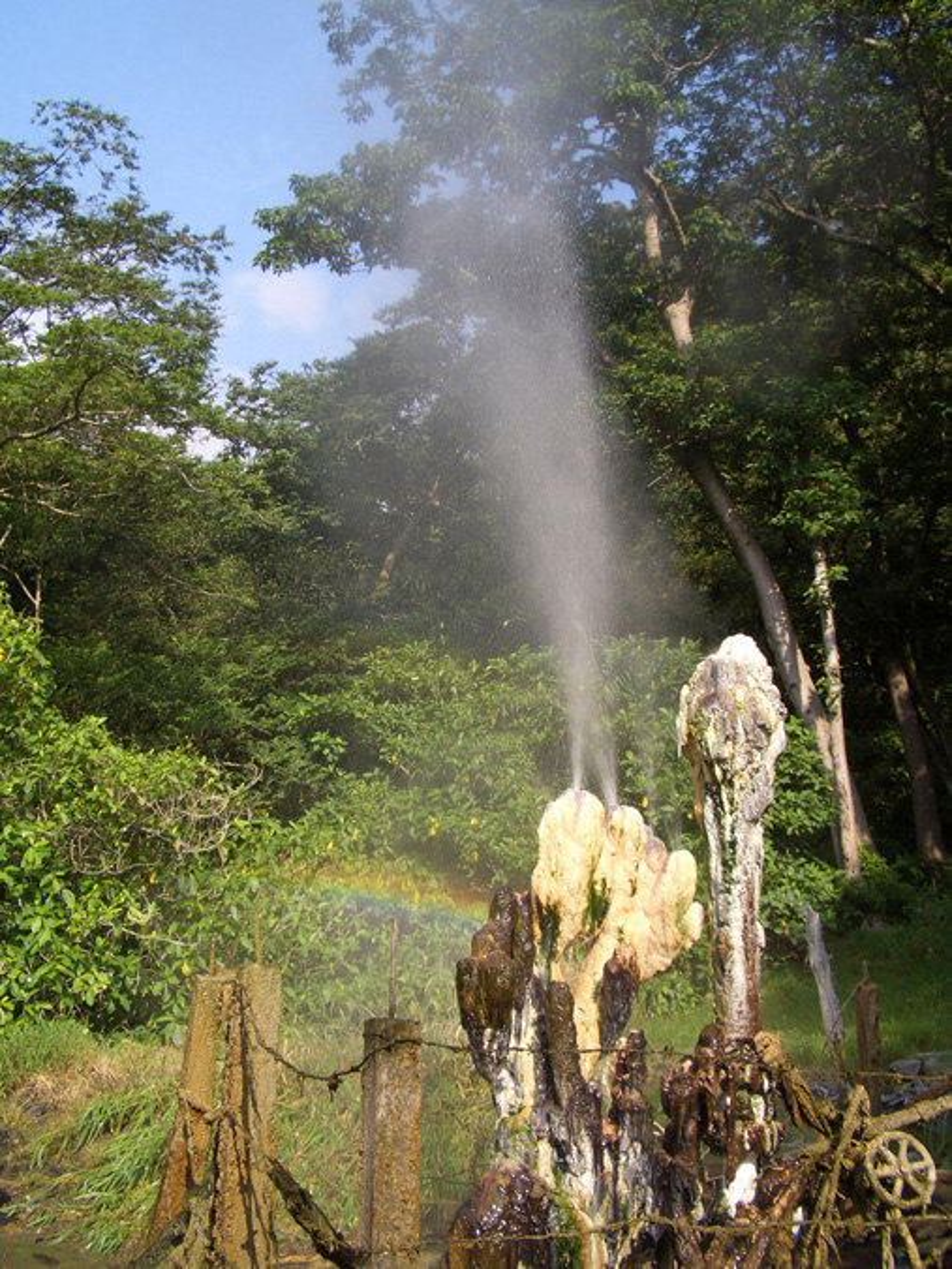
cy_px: 634
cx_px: 476
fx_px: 1283
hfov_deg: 40.7
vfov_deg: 52.6
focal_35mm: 35
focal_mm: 5.8
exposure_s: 1/250
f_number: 4.3
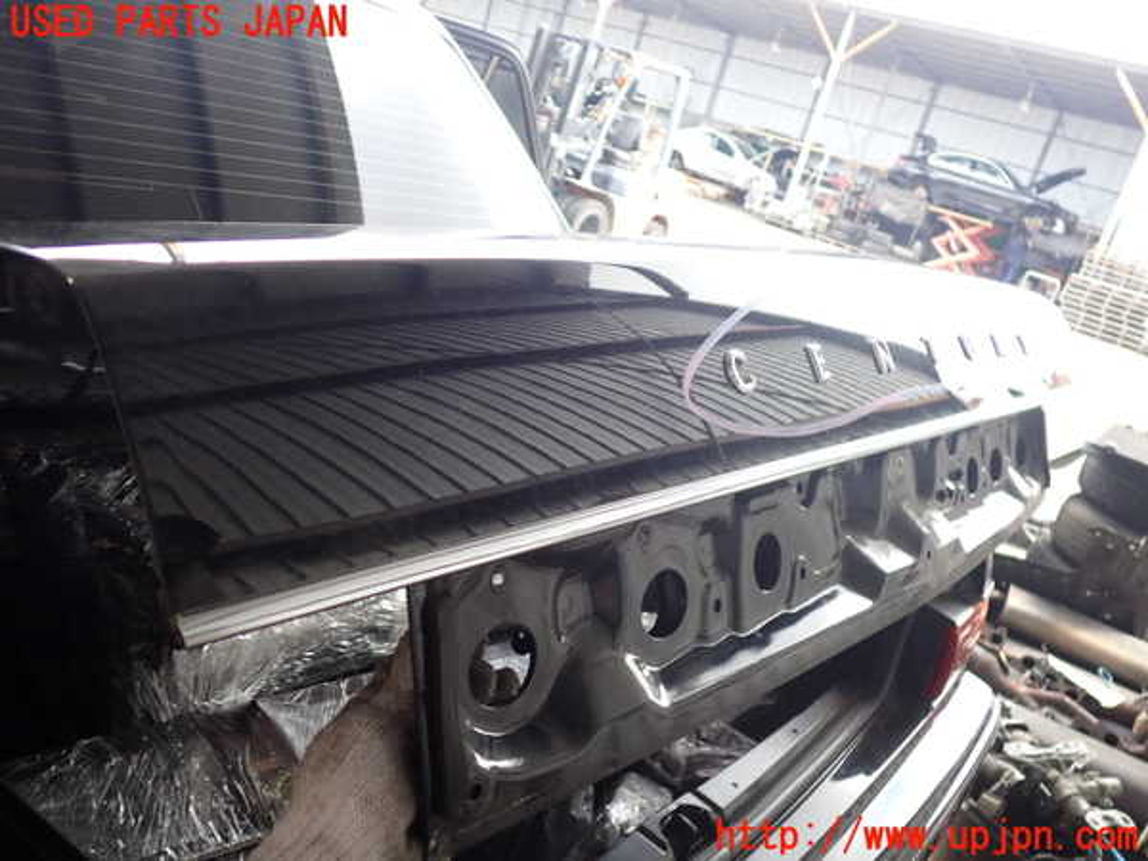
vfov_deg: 46.8
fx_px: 995
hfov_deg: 60.0
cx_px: 574
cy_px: 430
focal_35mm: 30
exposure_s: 1/125
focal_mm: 5.4
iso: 125
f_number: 2.3
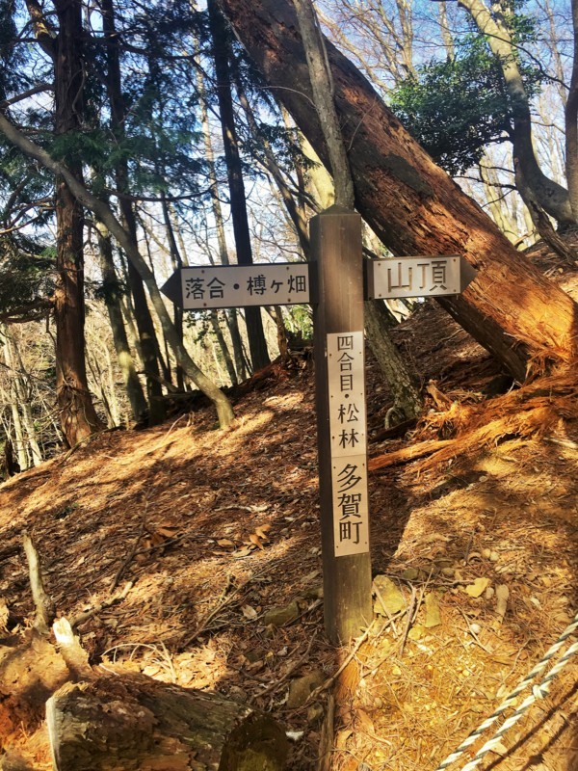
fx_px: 646
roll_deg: -2.8
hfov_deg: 48.2
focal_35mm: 29
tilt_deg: -7.9
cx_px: 289
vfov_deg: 61.7
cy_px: 386
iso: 25
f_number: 2.2
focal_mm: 4.15
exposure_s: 1/318
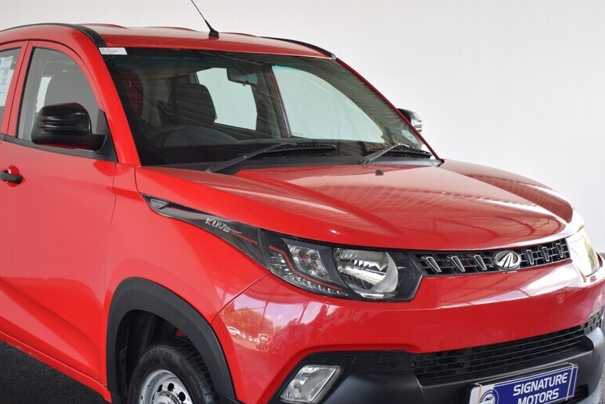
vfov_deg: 22.6
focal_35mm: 60
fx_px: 1009
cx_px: 237
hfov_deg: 33.3
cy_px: 266
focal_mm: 30
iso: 400
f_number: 5.6
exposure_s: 1/125
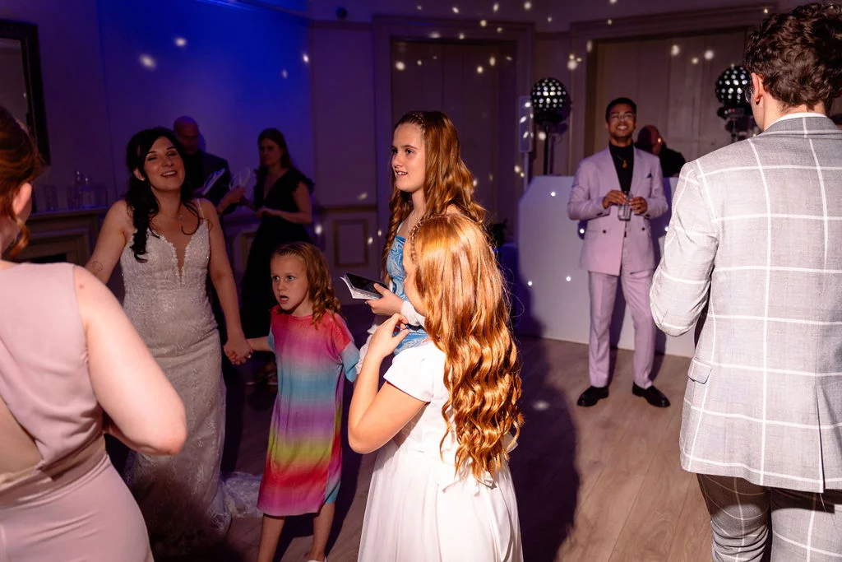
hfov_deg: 65.5
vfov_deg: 46.4
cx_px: 421
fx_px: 655
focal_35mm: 28
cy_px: 281
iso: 800
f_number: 2.8
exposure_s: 1/200
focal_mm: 28
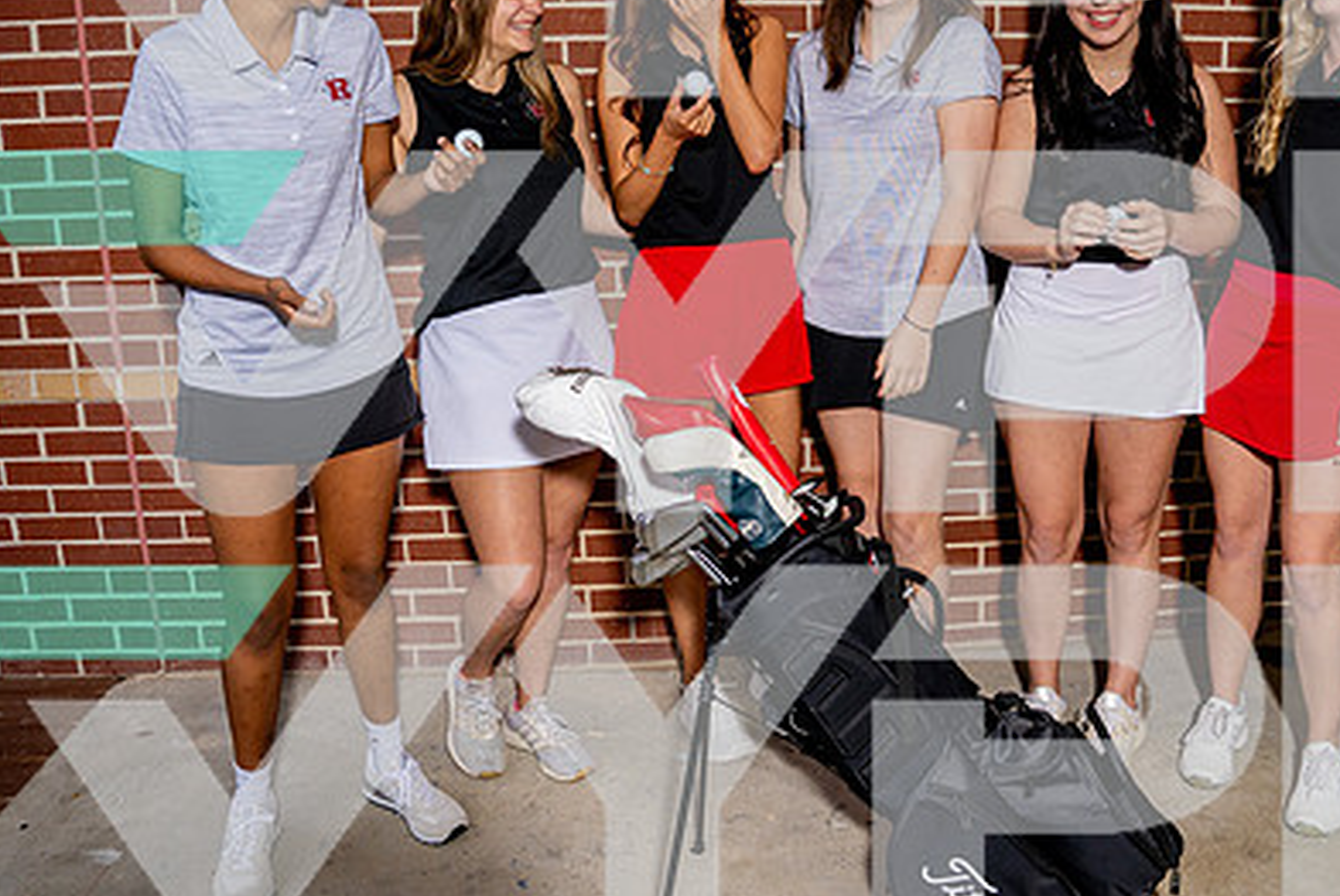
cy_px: 333
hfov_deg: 55.3
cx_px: 817
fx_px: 1266
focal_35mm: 34
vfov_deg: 38.7
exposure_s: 1/200
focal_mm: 23
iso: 400
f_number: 4
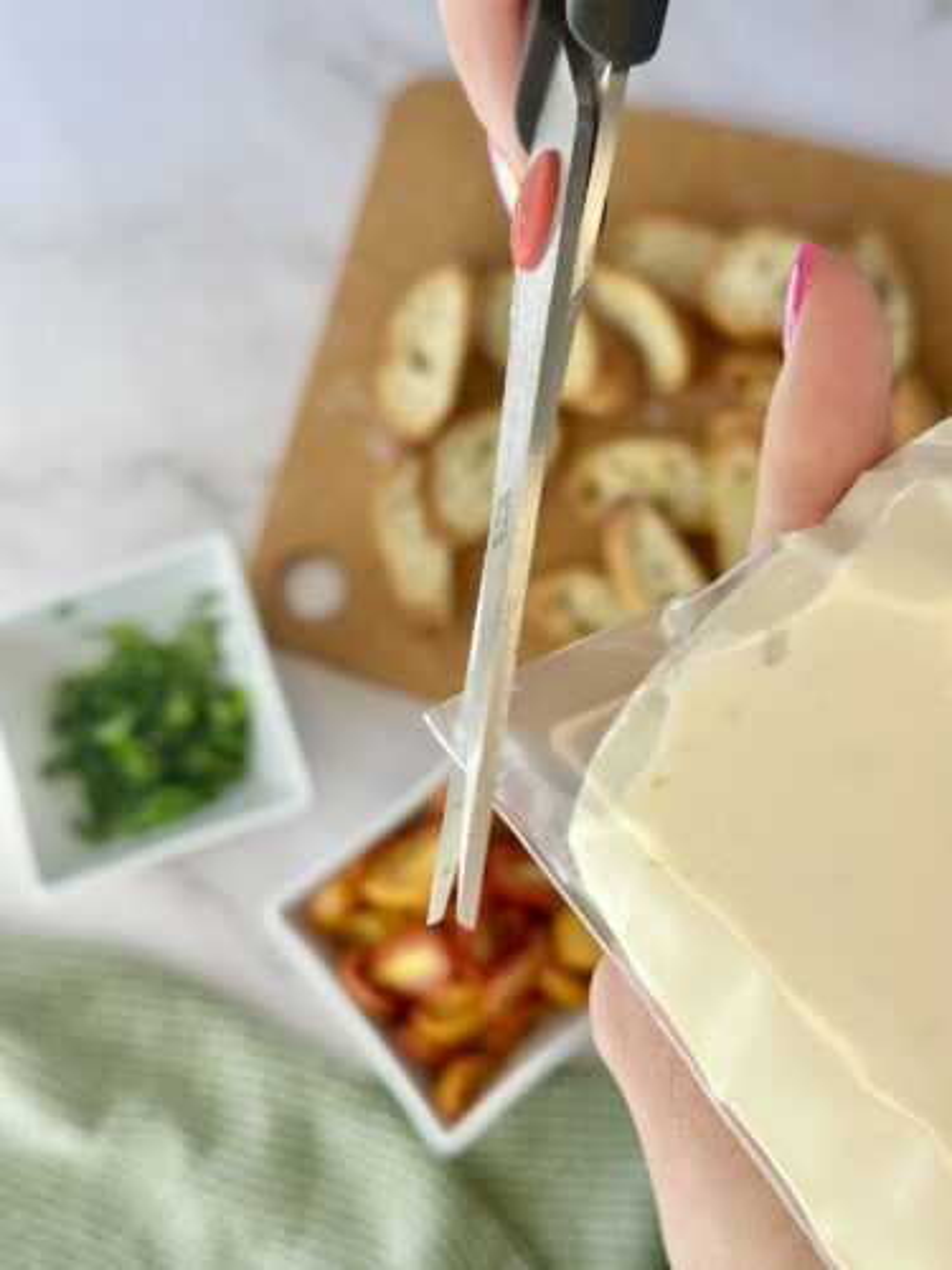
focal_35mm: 48
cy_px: 635
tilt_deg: -78.9
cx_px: 476
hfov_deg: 30.3
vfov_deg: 39.7
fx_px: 1760
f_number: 1.78
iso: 80
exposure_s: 1/631
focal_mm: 6.86
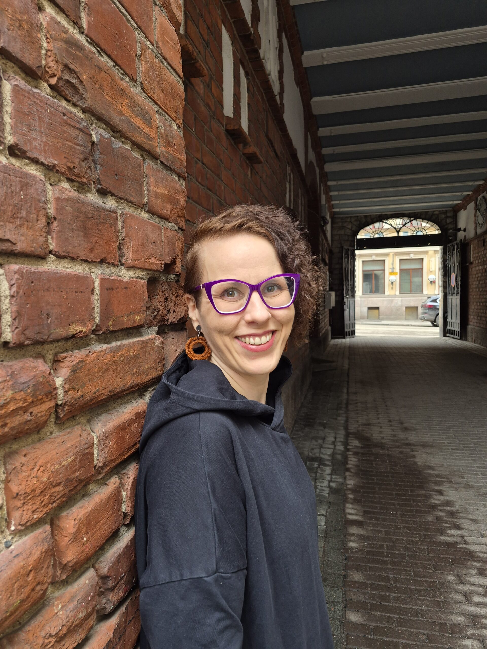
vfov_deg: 73.9
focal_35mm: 23
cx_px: 244
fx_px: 431
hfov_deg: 58.9
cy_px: 324
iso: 160
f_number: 1.8
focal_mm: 5.4
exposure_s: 1/100
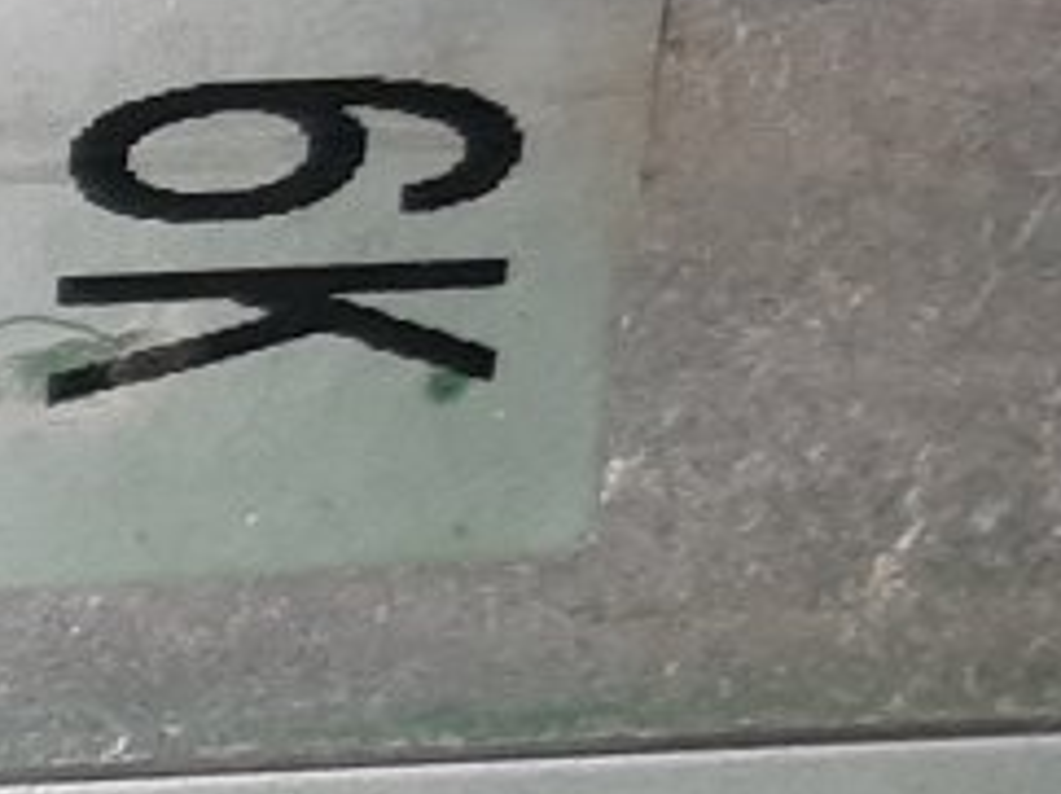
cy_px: 895
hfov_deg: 10.7
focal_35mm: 155
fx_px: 4746
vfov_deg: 9.5
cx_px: -1565
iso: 77
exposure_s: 1/100
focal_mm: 3.93
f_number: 1.7
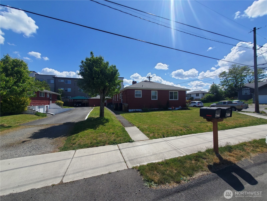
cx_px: 134
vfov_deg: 89.9
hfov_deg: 106.2
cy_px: 100
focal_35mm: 13
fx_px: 100
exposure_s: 1/1465
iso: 50
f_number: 2.2
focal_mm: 1.8
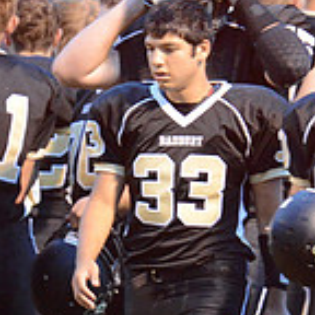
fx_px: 19427
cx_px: 210
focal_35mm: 1887
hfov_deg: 0.9
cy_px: 259
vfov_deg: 0.9
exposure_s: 1/160
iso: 8000
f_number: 4
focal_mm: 550
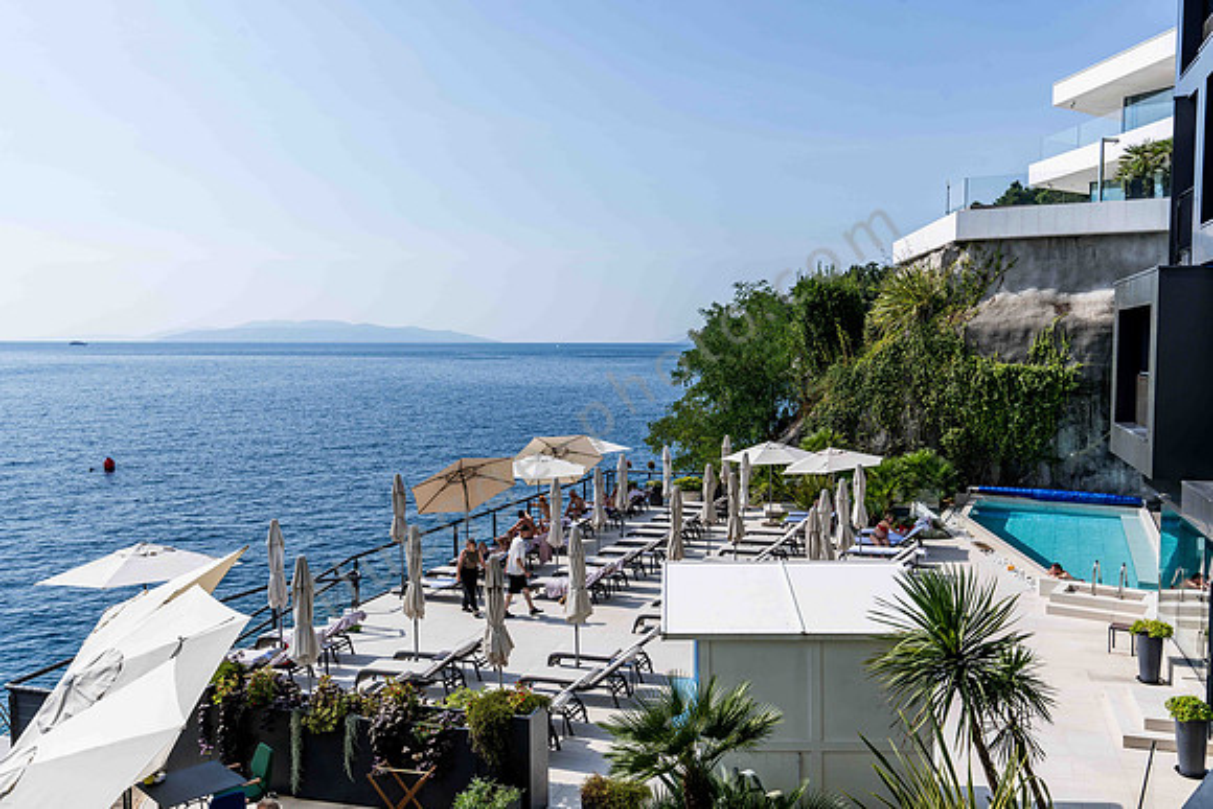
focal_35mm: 30
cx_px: 606
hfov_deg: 61.9
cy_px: 404
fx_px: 1011
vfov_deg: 43.6
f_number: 9
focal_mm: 30
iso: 100
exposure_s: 1/200
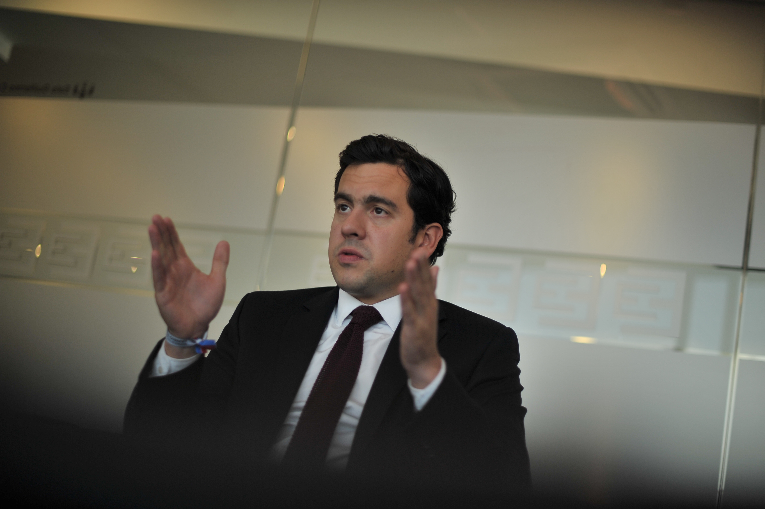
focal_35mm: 50
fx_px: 1062
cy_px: 254
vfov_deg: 27.0
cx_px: 382
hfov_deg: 39.6
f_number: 1.4
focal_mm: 50
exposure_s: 1/800
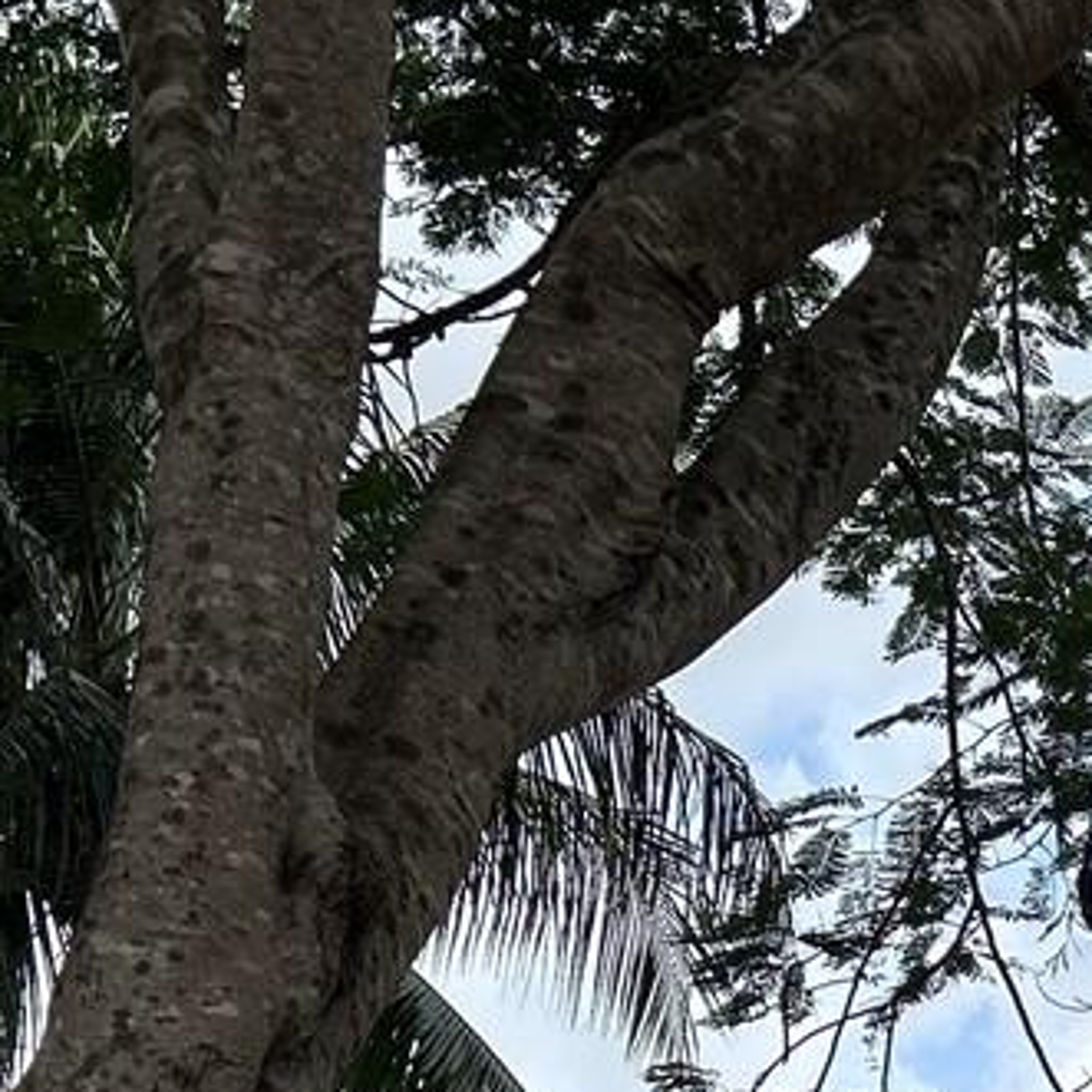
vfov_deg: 14.1
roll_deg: -0.5
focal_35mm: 111
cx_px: 871
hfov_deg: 15.6
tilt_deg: +0.7
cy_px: 1907
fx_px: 3962
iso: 50
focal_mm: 5.7
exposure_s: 1/4444
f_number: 1.5
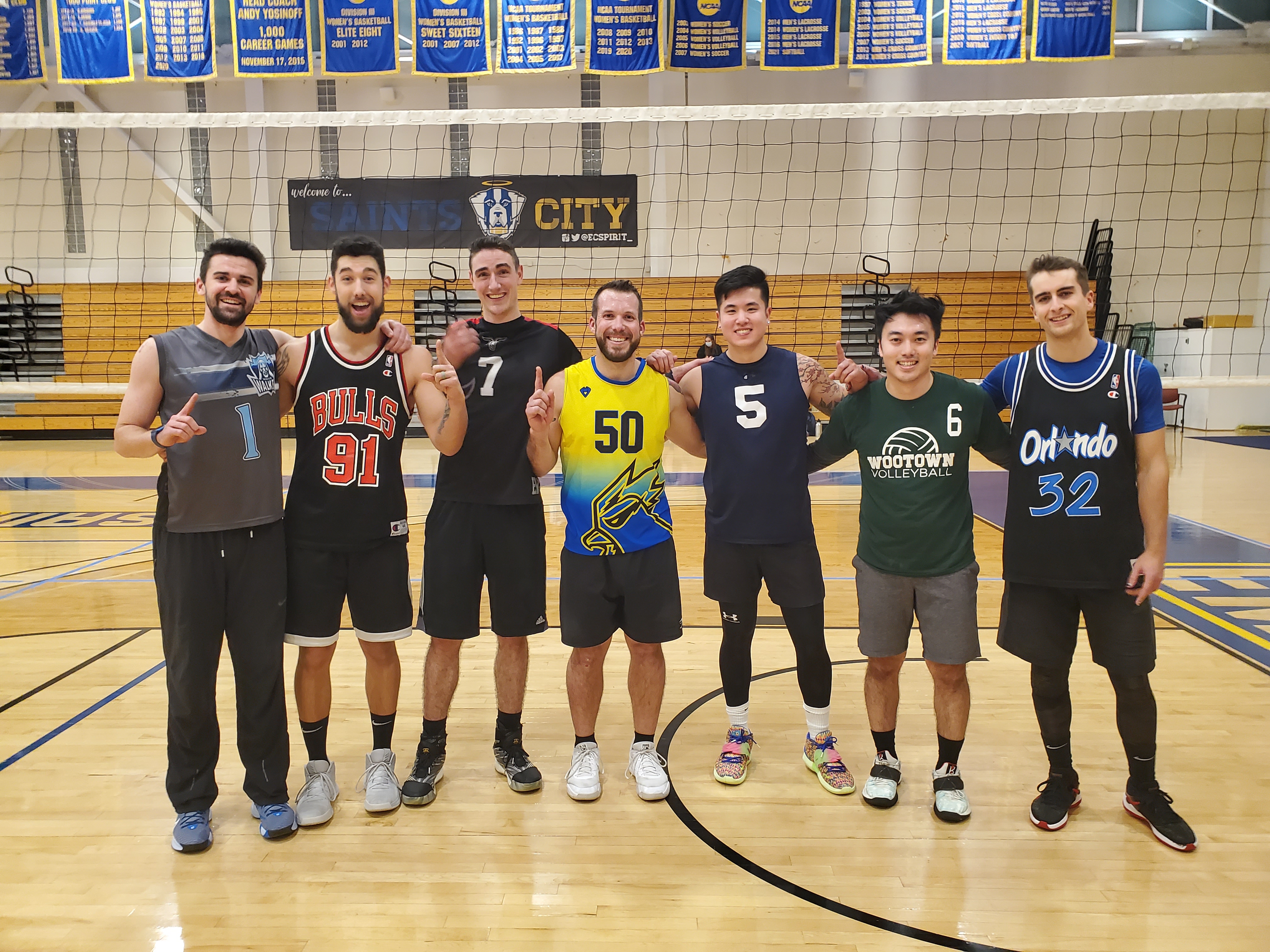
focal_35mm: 26
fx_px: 954
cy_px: 476
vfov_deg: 53.1
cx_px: 635
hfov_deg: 67.3
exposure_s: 1/39
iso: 320
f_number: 2.4
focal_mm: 4.3
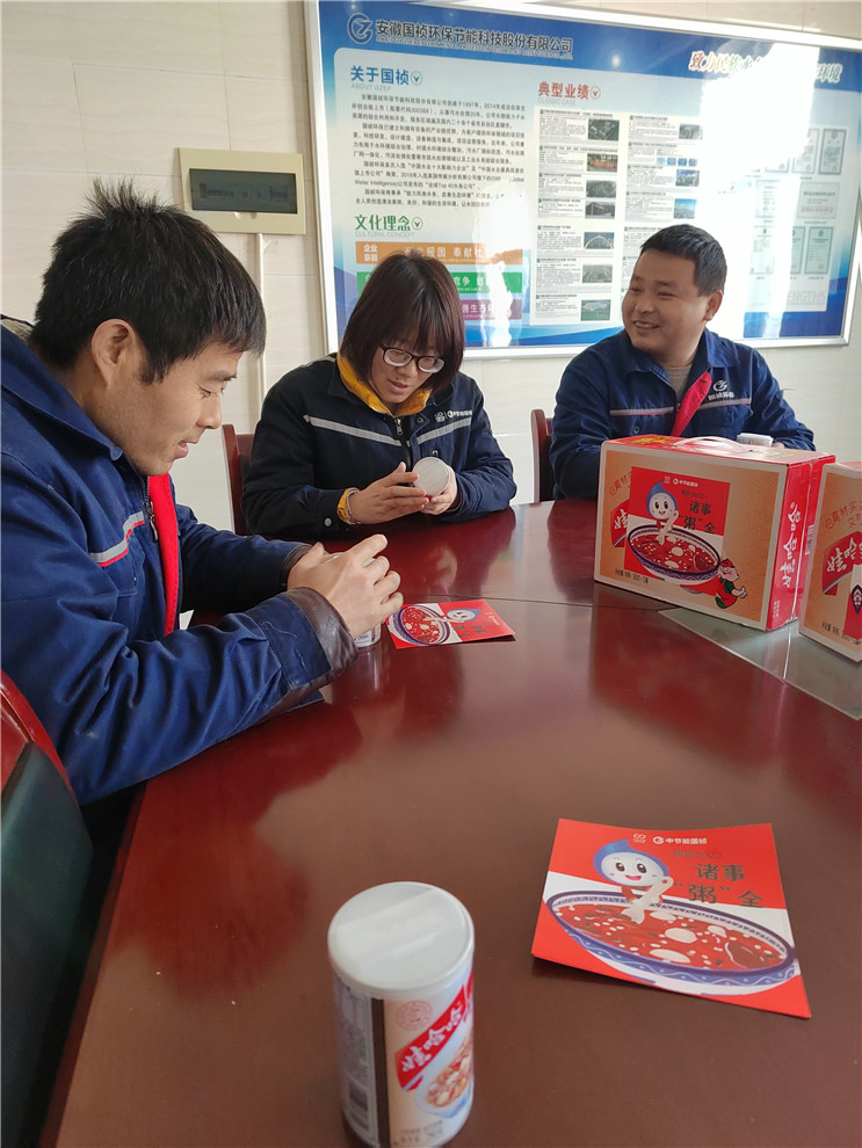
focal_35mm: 23
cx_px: 431
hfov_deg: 58.9
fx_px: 763
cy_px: 574
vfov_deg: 73.9
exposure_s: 1/50
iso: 1103
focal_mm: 5.52
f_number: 1.9
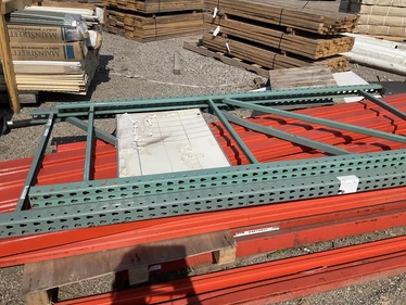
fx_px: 364
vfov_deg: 45.5
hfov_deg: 58.3
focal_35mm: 31
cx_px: 204
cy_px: 143
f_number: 1.8
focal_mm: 3
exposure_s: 1/2801
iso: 25
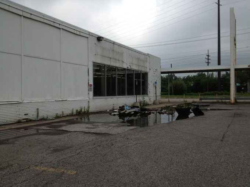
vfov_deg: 40.7
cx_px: 125
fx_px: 253
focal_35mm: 35
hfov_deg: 52.6
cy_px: 94
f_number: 2.4
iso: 50
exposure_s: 1/1416
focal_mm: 4.28
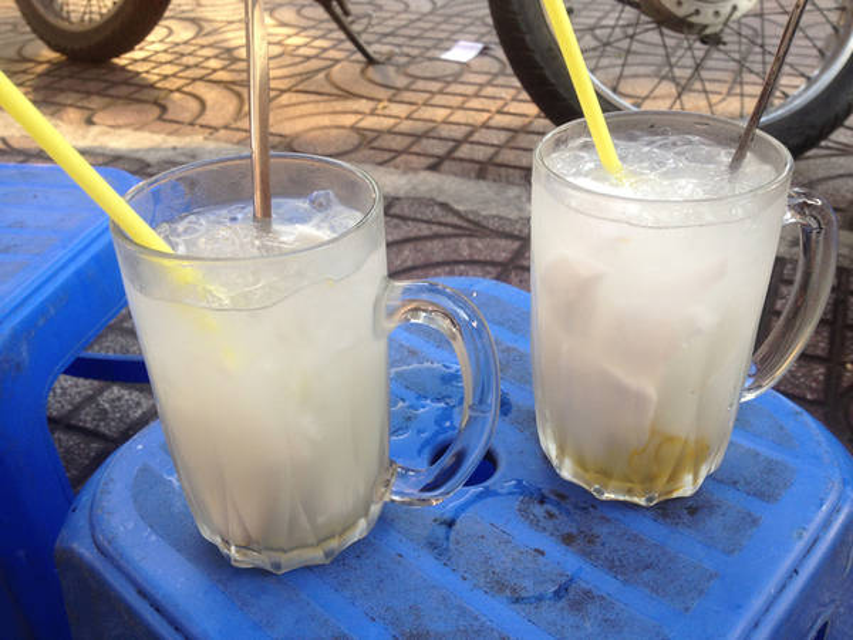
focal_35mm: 35
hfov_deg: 52.6
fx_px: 862
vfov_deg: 40.7
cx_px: 426
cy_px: 320
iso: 64
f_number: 2.4
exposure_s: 1/120
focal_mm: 4.28
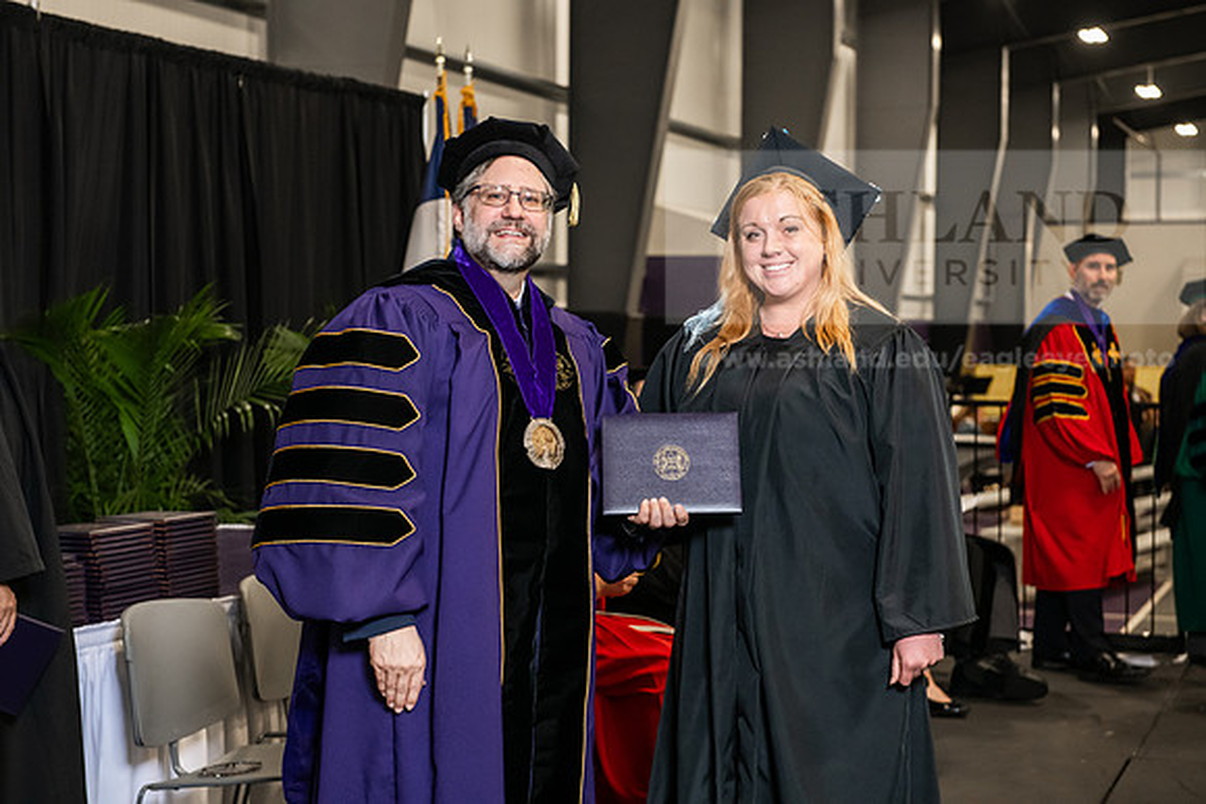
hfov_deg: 28.8
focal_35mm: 70
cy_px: 402
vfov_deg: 19.5
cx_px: 603
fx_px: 2345
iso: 2500
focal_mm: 70
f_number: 5
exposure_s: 1/200
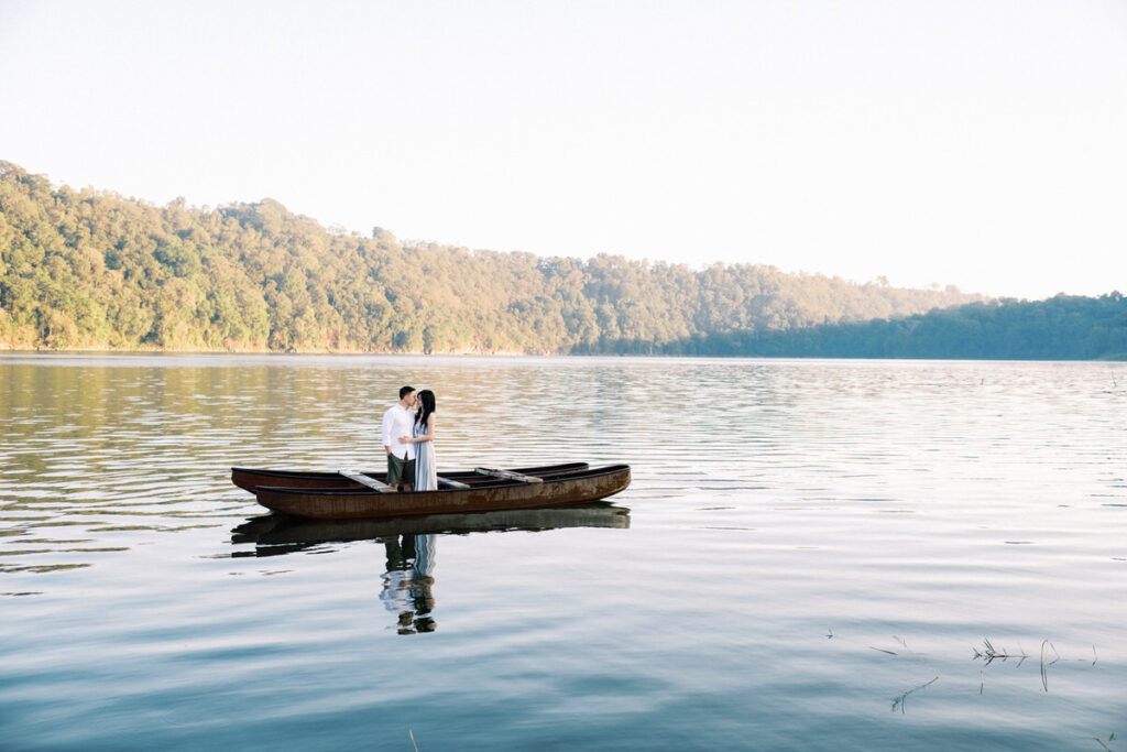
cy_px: 376
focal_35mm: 35
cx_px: 564
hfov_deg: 54.4
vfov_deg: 37.9
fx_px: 1096
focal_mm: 23
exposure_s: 1/350
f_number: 2.8
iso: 160
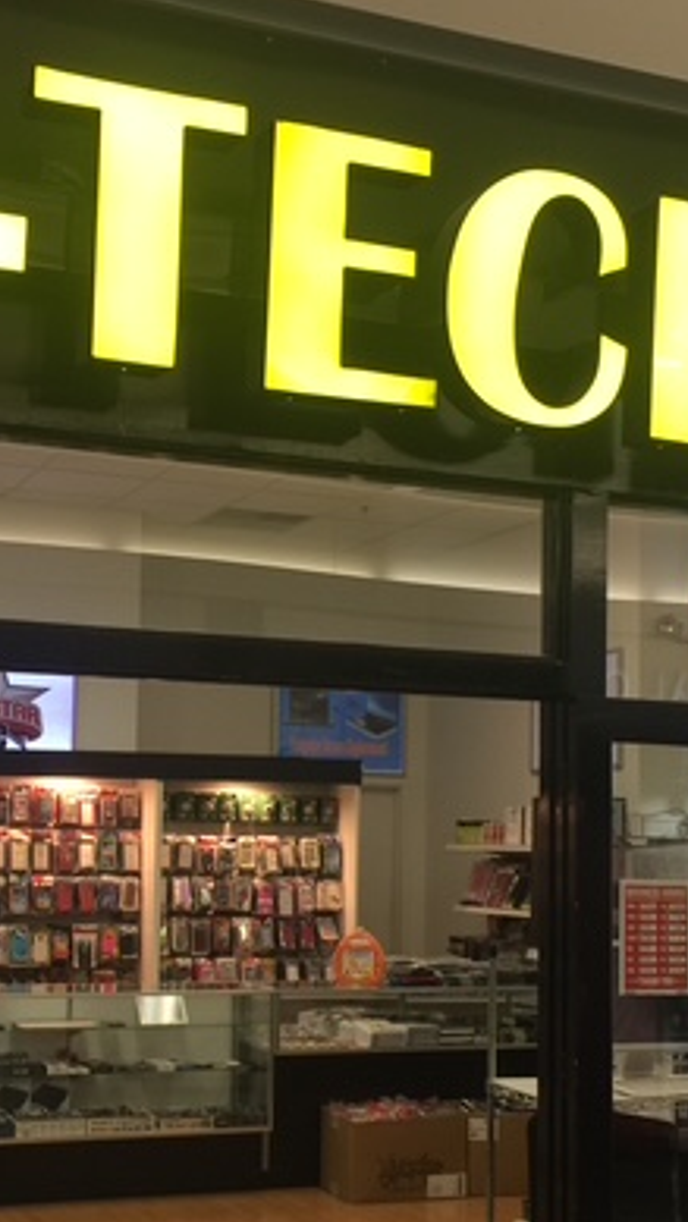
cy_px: 726
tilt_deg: +4.2
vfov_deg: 39.7
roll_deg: -1.5
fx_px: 1685
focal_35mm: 52
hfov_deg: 23.1
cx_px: 317
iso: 40
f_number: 2.2
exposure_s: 1/30
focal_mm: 4.15
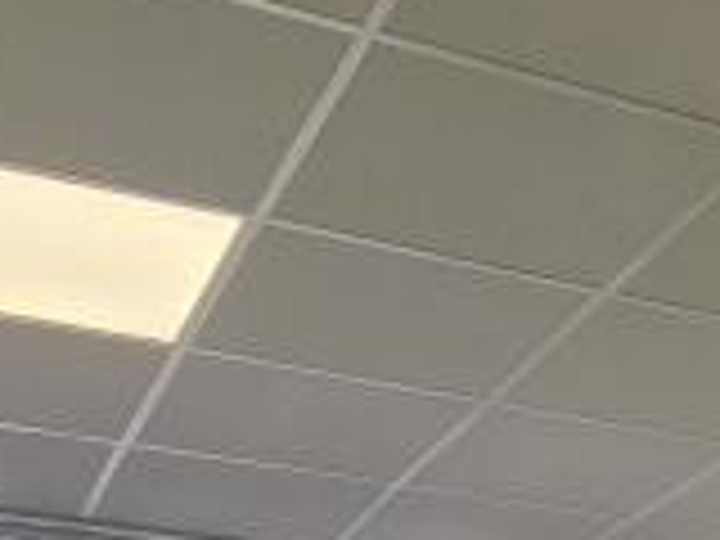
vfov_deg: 13.9
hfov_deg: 22.0
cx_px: 832
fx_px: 1726
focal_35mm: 83
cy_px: 1197
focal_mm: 1.74
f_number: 2.2
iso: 50
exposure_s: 1/132
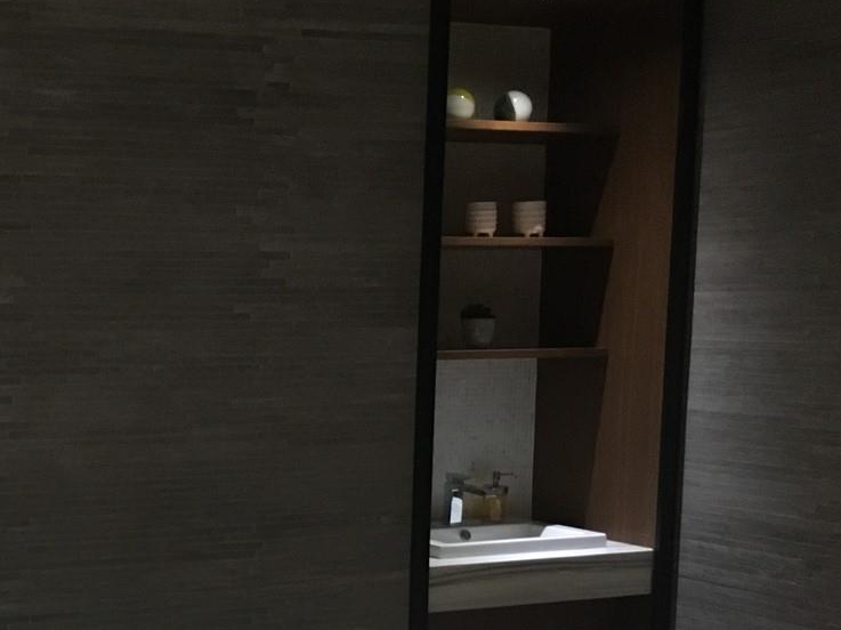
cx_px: 18
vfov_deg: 22.9
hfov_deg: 29.0
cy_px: 524
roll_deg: +0.1
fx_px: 1530
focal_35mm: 63
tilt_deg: -7.3
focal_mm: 4.15
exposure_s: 1/20
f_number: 2.2
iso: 200
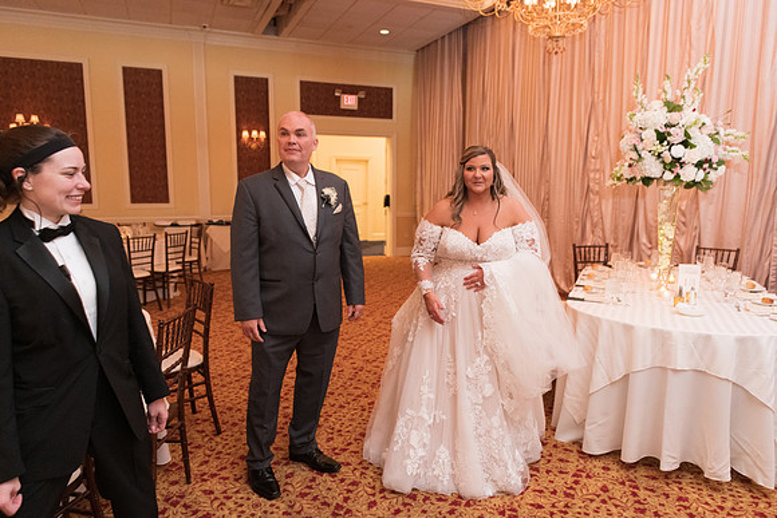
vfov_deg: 52.2
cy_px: 259
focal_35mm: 25
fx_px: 529
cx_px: 388
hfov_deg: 72.6
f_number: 2.8
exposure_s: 1/100
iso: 3200
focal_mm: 24
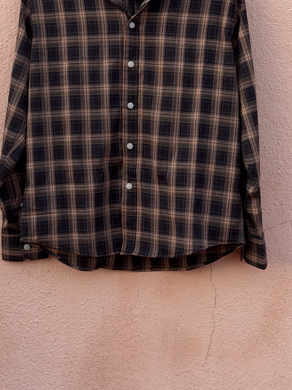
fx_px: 877
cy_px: 101
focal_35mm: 78
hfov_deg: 18.9
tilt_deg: -3.4
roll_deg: +0.5
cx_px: 137
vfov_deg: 24.8
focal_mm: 6.76
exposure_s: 1/566
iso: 64
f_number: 1.78
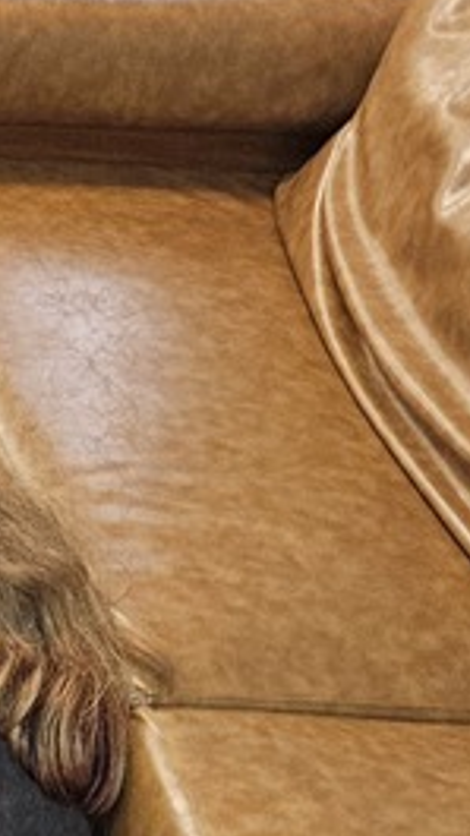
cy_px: 994
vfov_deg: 20.6
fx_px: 2150
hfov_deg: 10.6
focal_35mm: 97
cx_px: -669
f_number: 1.7
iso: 640
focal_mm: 6.3
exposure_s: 1/60
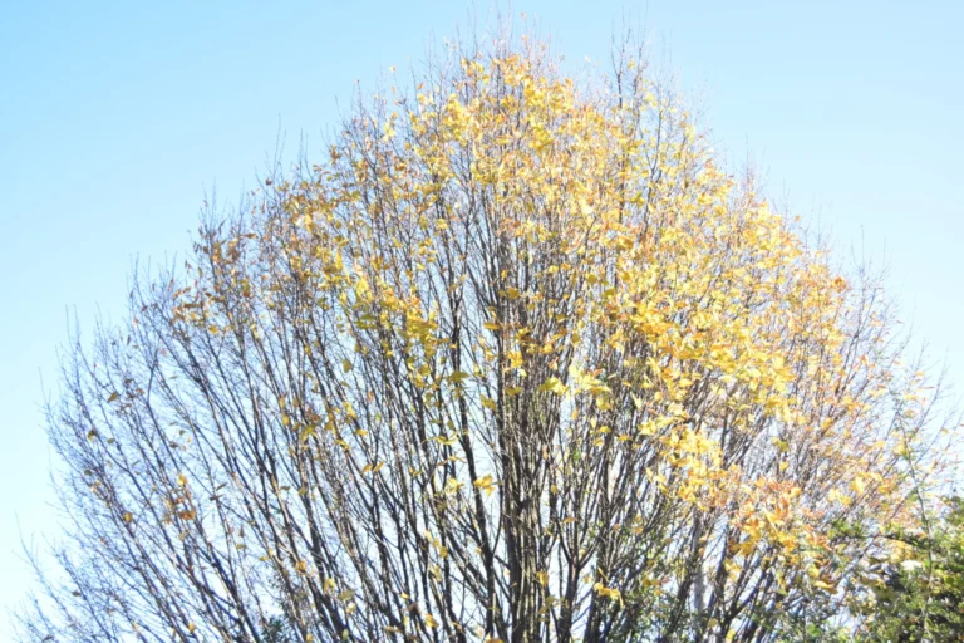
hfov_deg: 41.1
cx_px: 482
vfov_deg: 28.1
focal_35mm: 48
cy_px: 322
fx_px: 1285
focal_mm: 32
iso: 4500
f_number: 4.5
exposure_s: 1/4000
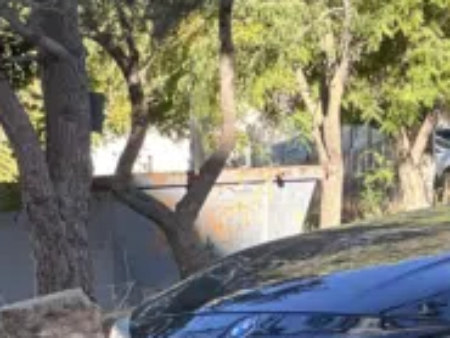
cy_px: 250
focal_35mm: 266
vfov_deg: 5.6
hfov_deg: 7.3
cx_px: 769
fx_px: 3460
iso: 40
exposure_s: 1/121
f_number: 2.8
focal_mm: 9
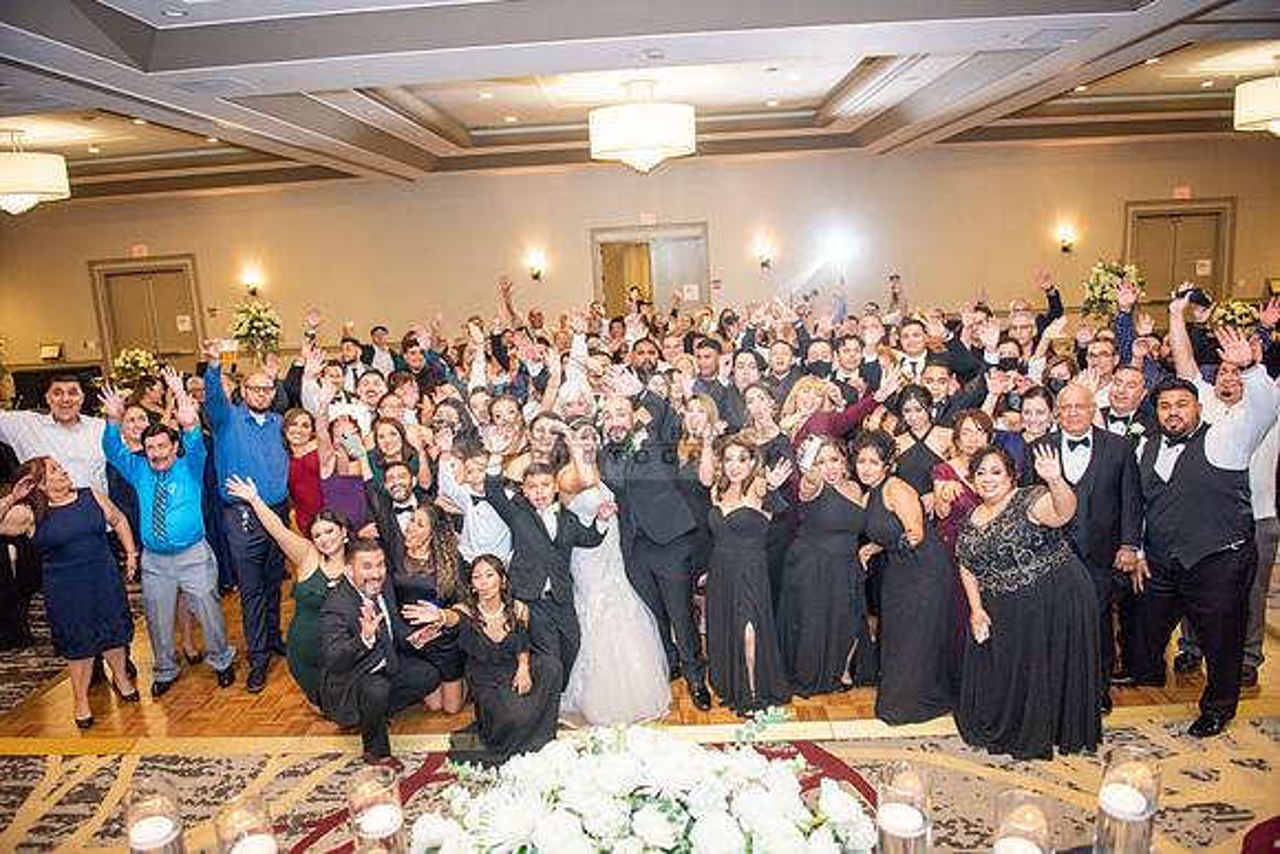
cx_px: 640
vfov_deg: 53.2
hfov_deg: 73.7
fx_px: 853
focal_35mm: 24
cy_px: 427
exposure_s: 1/250
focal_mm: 24
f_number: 2.8
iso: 1600
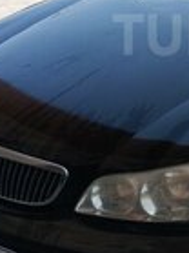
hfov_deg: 12.5
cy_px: 35
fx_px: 831
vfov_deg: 17.1
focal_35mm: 114
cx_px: 253
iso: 100
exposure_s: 1/595
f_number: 2
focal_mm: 4.5
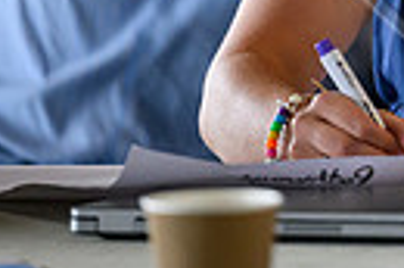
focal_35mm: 895
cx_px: 603
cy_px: -217
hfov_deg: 2.3
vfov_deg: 1.5
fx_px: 10019
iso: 2500
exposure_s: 1/800
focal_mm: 200
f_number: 2.8
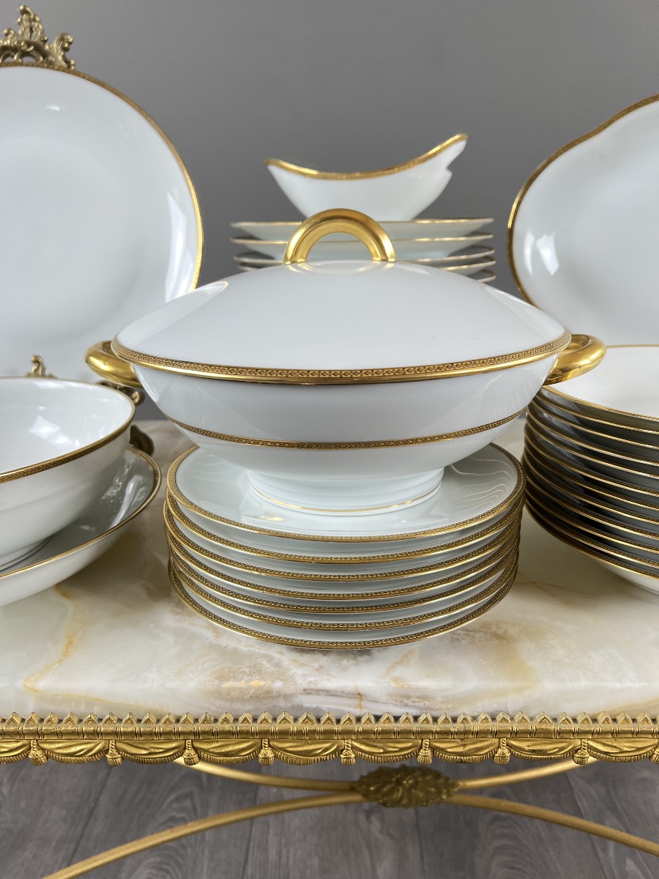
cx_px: 330
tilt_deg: -16.8
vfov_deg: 67.3
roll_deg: +0.2
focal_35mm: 26
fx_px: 660
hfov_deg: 53.1
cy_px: 440
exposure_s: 1/100
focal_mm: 5.7
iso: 100
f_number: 1.5
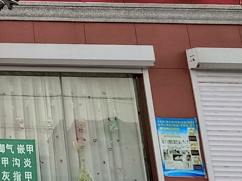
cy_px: -103
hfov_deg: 17.0
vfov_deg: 13.9
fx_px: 692
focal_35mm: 99
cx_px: -168
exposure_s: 1/100
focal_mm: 5.59
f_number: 1.88
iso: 835
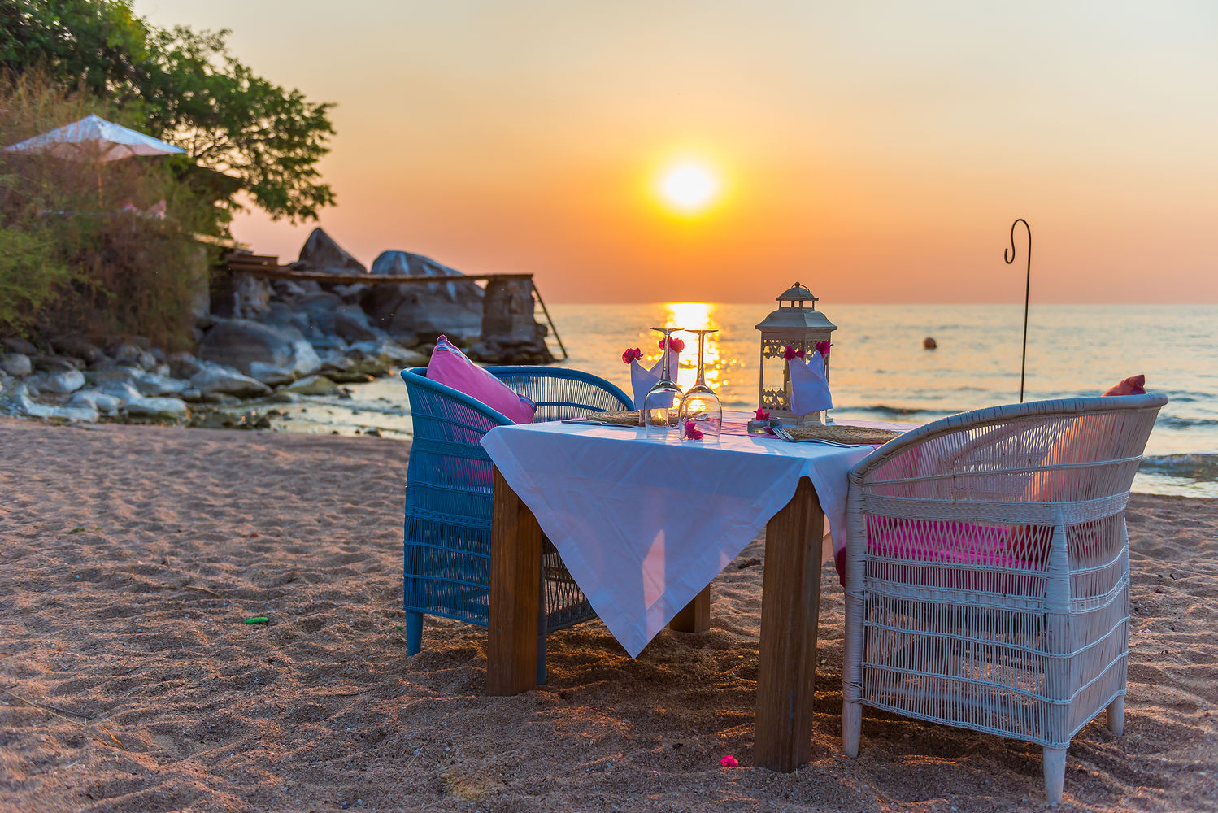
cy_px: 406
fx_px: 1185
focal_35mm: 35
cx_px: 609
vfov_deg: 37.9
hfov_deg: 54.4
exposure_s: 1/4000
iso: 400
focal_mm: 35
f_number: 2.8
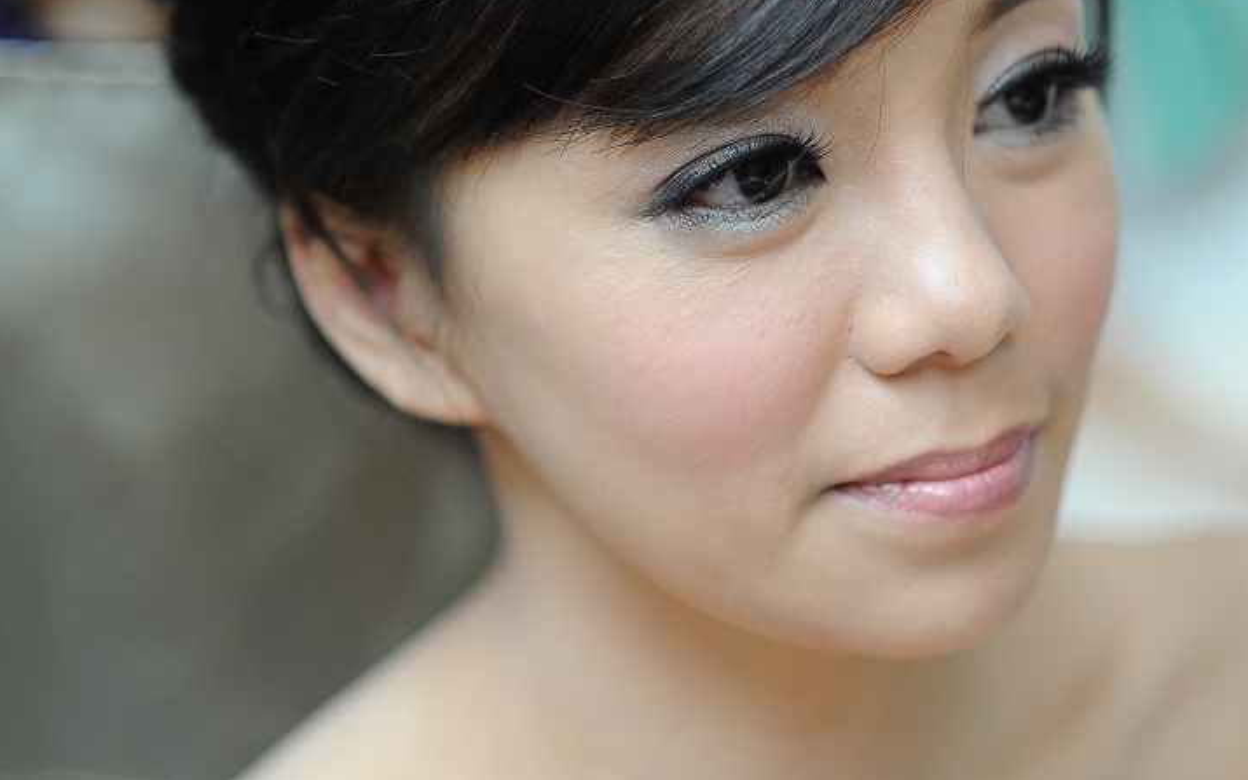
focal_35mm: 131
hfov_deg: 15.9
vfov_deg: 10.0
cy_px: 197
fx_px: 4456
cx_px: 625
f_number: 2
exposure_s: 1/320
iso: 1600
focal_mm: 85
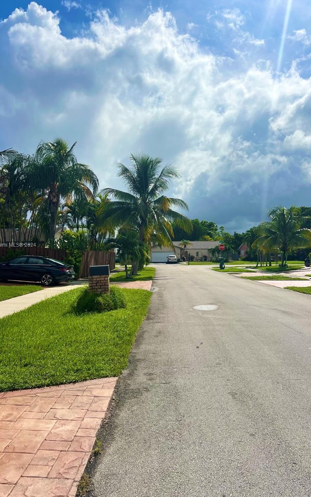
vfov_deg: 66.5
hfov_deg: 44.5
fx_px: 380
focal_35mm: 28
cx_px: 149
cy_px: 245
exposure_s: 1/16393
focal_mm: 5.7
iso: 50
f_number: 1.5
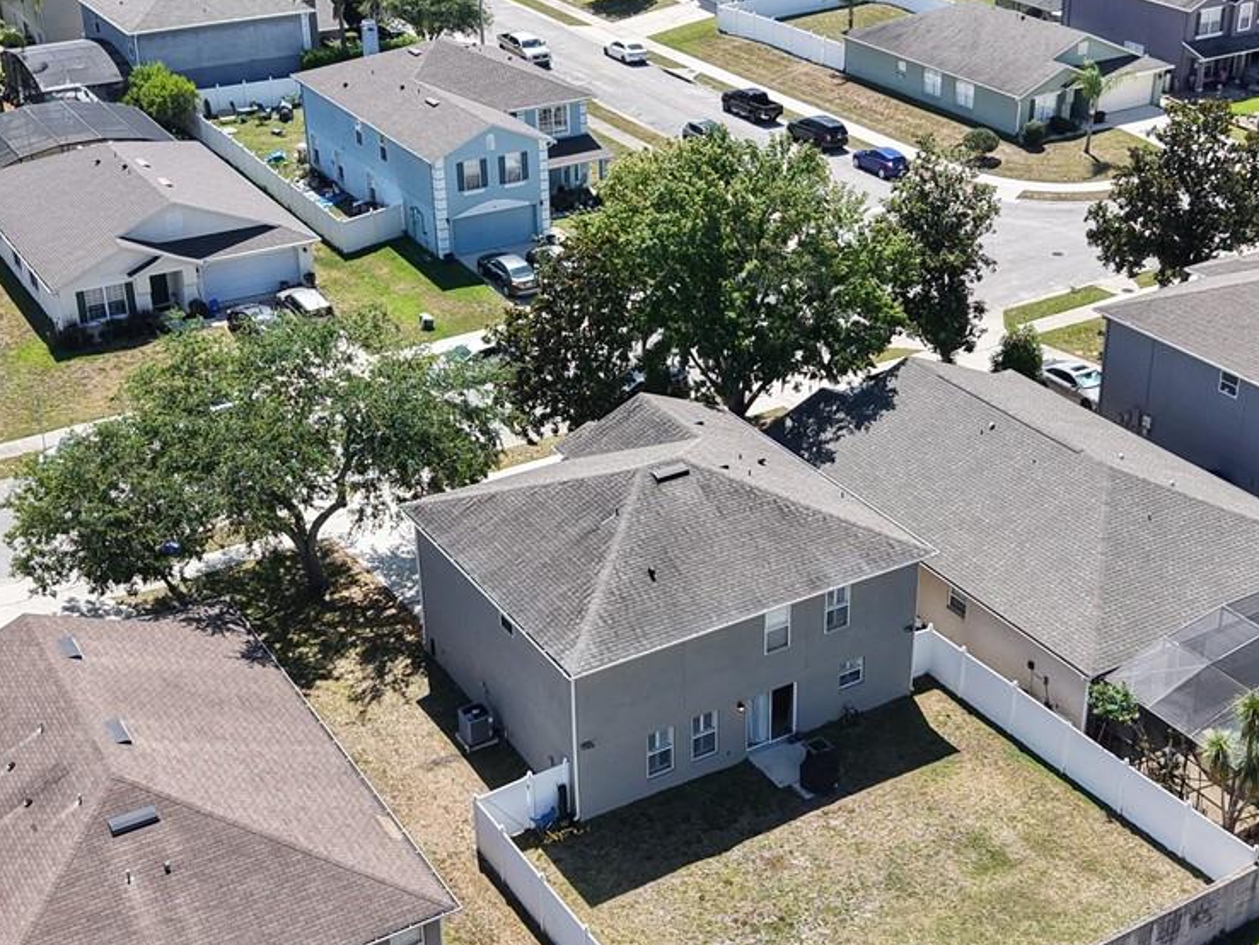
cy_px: 437
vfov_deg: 28.0
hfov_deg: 36.8
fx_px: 1892
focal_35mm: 52
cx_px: 701
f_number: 1.8
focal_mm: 8.67
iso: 200
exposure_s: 1/2500
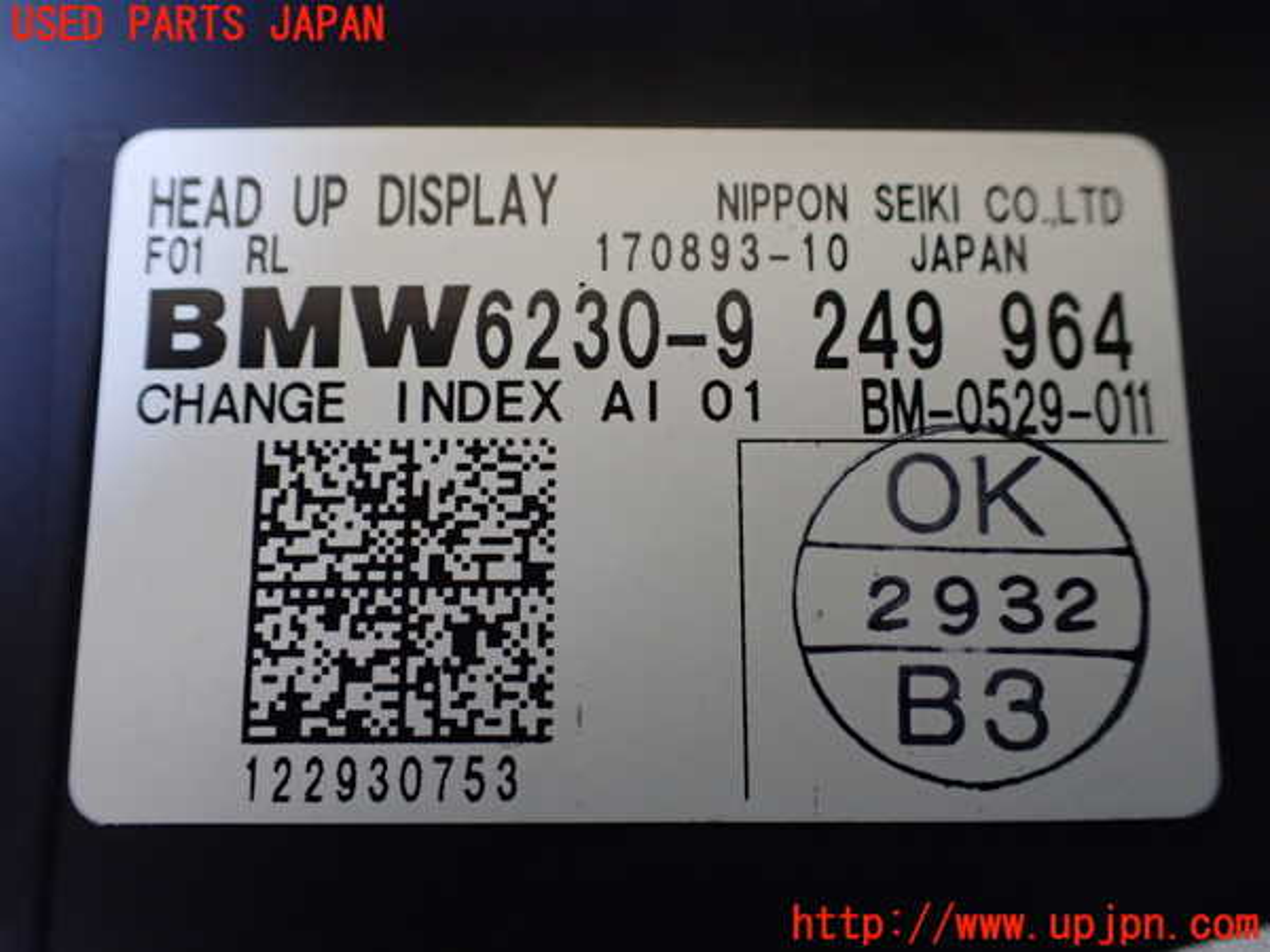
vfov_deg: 46.8
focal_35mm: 30
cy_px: 476
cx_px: 635
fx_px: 1101
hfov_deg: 60.0
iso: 640
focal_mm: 5.4
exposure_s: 1/125
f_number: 2.3
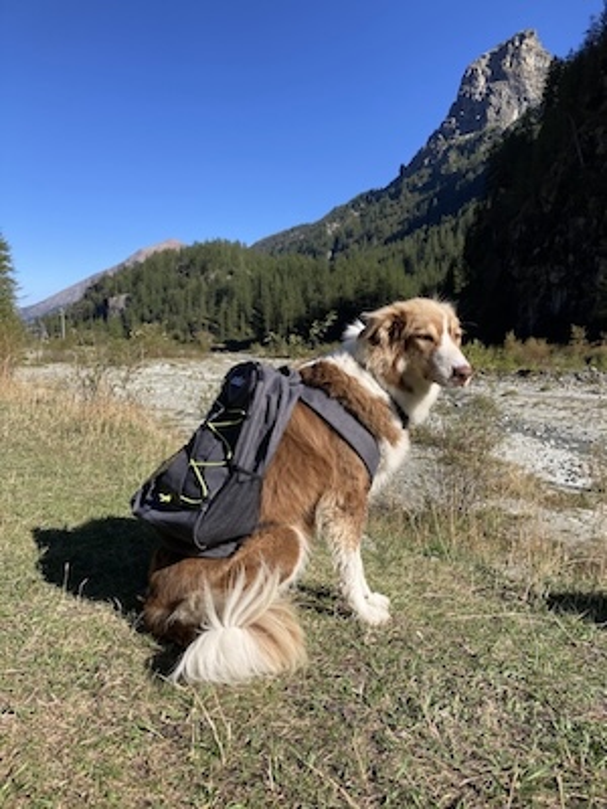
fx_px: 655
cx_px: 304
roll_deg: -0.3
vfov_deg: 63.4
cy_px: 404
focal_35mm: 28
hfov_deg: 49.7
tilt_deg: -4.9
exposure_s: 1/1333
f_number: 1.8
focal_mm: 3.99
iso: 20
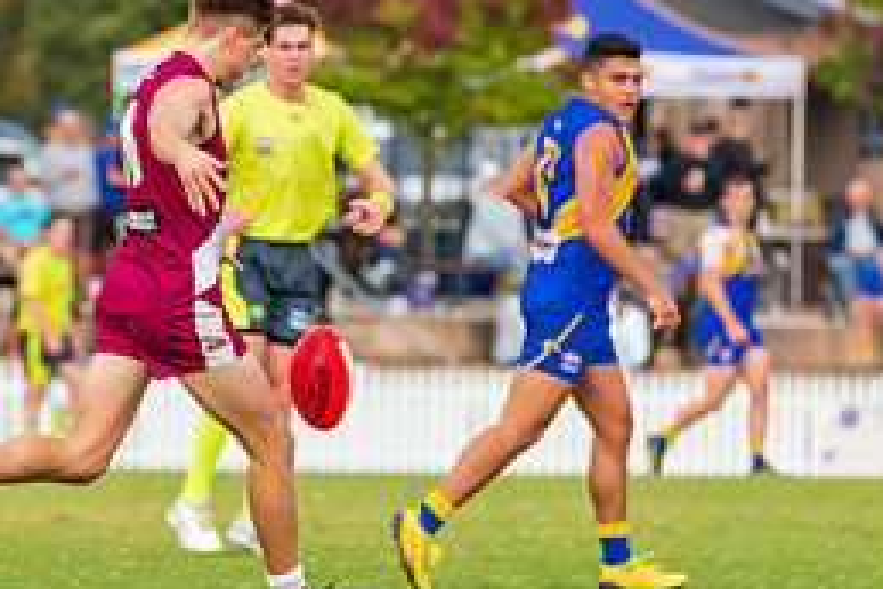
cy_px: 202
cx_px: 380
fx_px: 14666
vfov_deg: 2.3
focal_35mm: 598
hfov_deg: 3.4
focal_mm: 250
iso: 800
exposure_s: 1/1250
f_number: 5.6
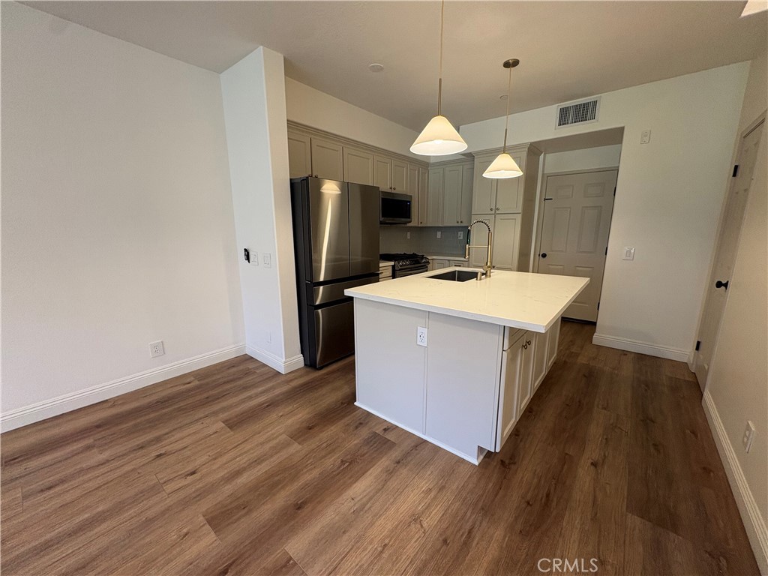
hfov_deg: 102.1
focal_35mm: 14
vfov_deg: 85.7
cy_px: 288
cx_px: 384
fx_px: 311
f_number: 2.2
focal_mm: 2.22
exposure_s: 1/60
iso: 200
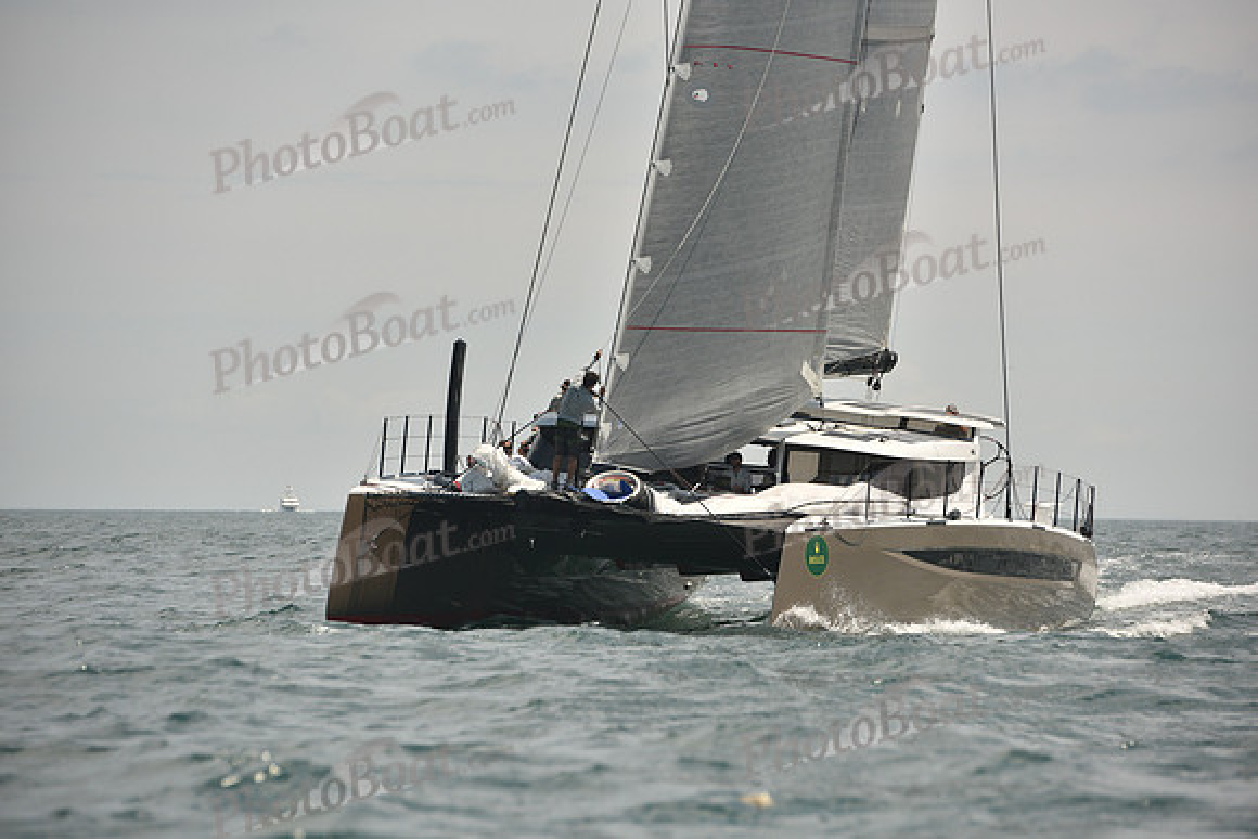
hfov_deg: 10.3
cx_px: 629
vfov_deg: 6.9
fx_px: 6990
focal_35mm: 200
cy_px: 420
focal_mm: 200
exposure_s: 1/1250
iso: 320
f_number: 6.3
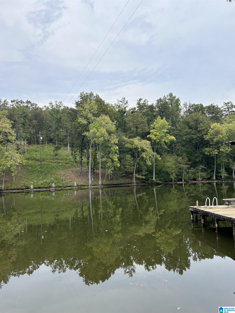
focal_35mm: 26
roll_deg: +2.3
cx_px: 118
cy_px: 156
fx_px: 235
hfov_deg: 53.1
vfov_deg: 67.3
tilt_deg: +4.4
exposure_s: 1/738
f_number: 1.5
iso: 50
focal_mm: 5.7
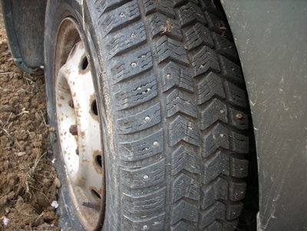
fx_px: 328
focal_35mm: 37
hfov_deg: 50.1
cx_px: 154
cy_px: 116
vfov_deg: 38.7
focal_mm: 6.2
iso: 64
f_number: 2.8
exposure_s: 1/88.6
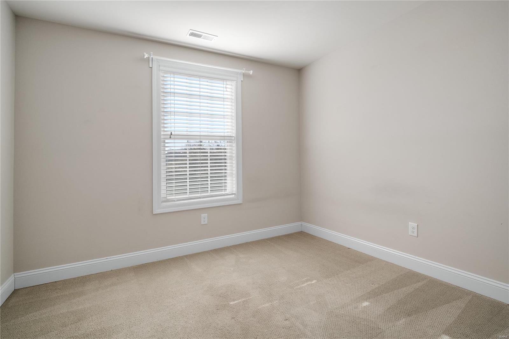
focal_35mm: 16
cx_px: 254
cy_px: 170
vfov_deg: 73.7
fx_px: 226
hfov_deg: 96.7
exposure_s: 1/160
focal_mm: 8
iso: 400
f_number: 6.3
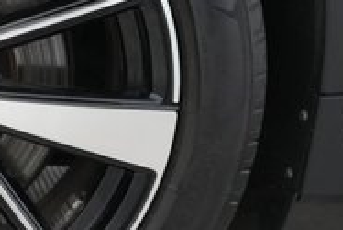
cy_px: 94
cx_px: -72
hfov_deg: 22.7
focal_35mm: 82
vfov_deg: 16.7
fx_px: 782
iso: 6400
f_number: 4
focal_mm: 24
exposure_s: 1/125
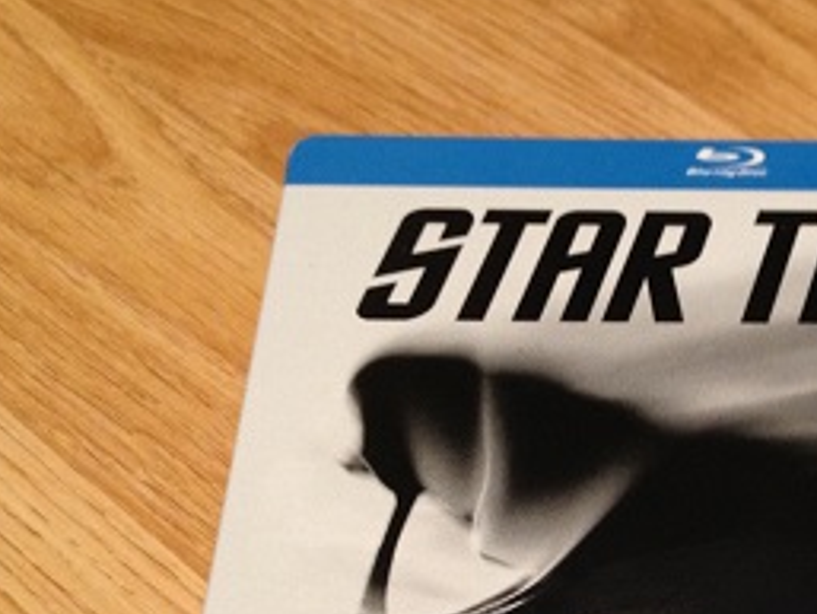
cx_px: 766
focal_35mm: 87
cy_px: 649
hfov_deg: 21.9
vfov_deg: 16.5
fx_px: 2054
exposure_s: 1/20
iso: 125
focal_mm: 4.28
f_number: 2.4
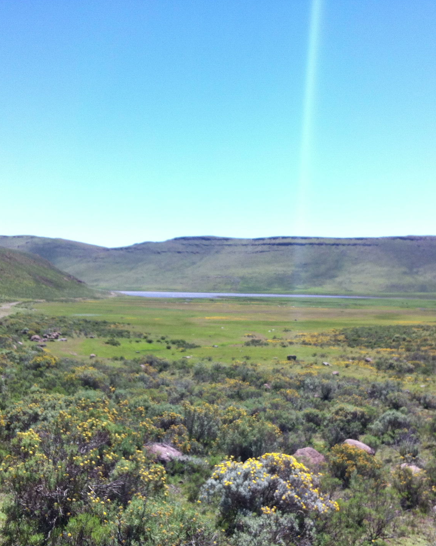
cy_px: 273
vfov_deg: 40.3
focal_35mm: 46
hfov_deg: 32.7
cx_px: 253
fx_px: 742
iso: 80
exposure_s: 1/642
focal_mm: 3.85
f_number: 2.8
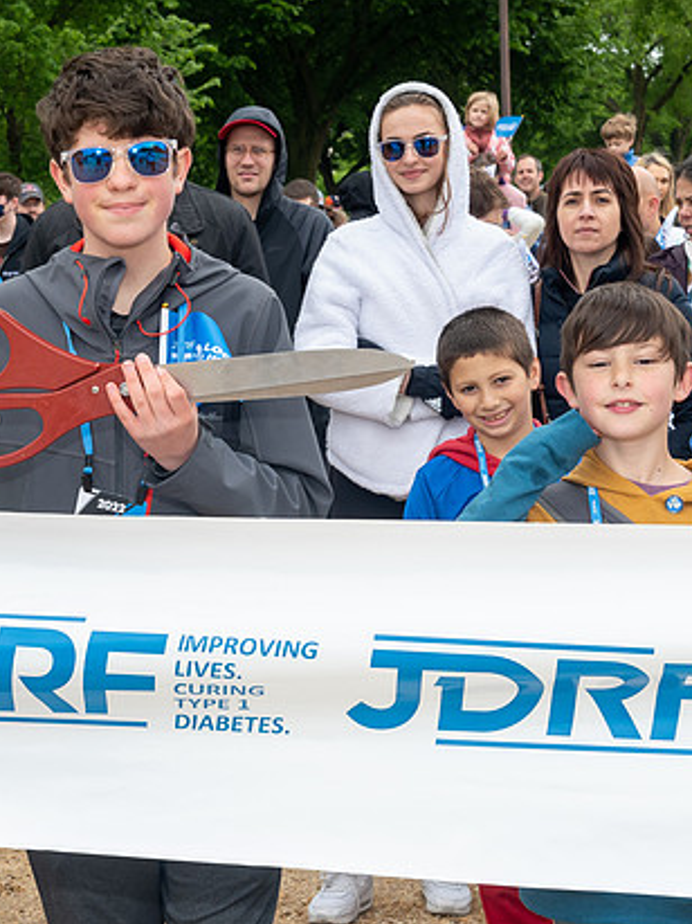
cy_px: 367
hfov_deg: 15.9
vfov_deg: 21.3
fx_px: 2453
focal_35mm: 92
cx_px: 143
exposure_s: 1/250
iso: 250
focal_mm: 31
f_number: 6.3
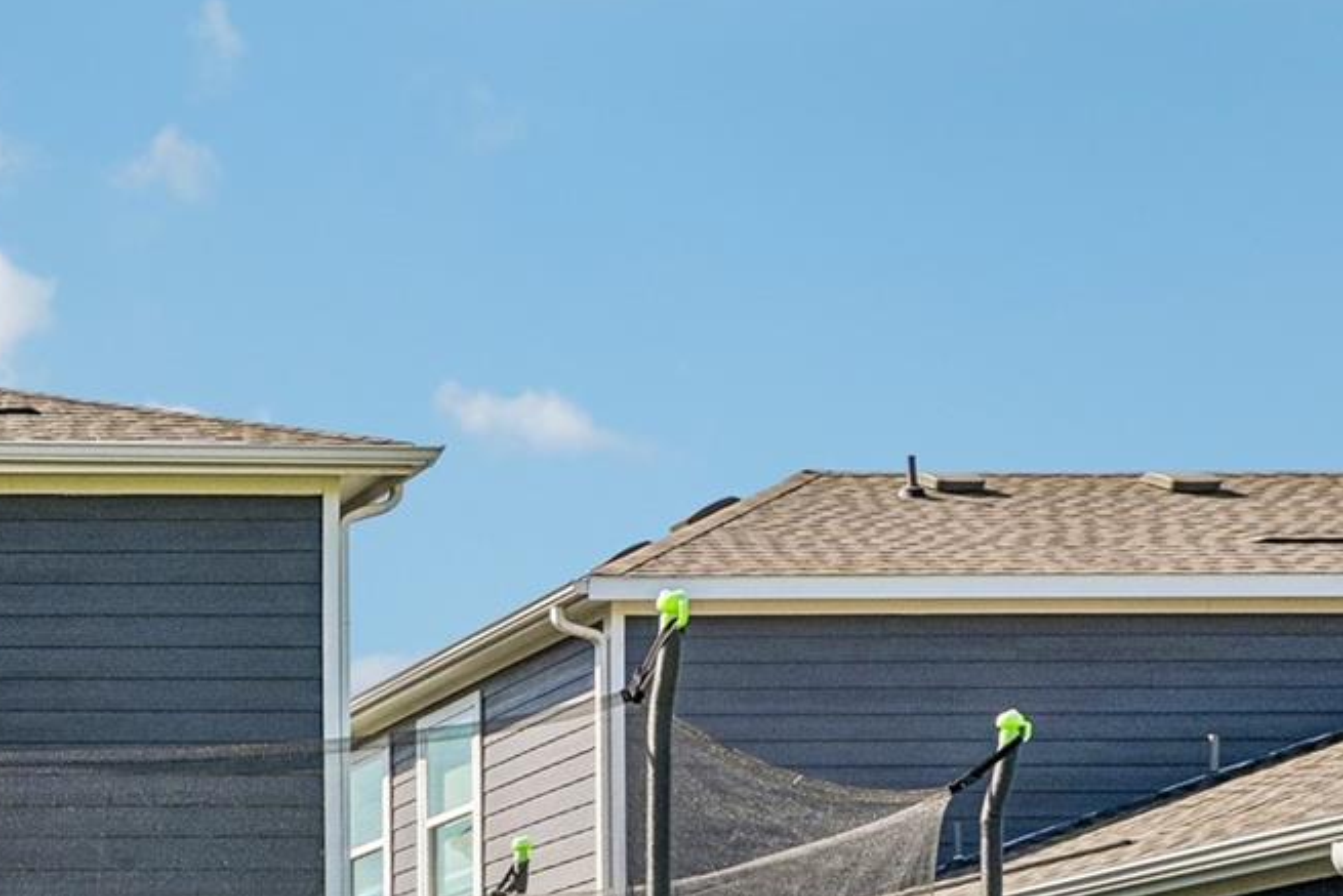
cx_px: -720
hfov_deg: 22.0
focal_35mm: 75
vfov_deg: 18.2
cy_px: 571
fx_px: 2798
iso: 400
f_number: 8
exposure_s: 1/800
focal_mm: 24
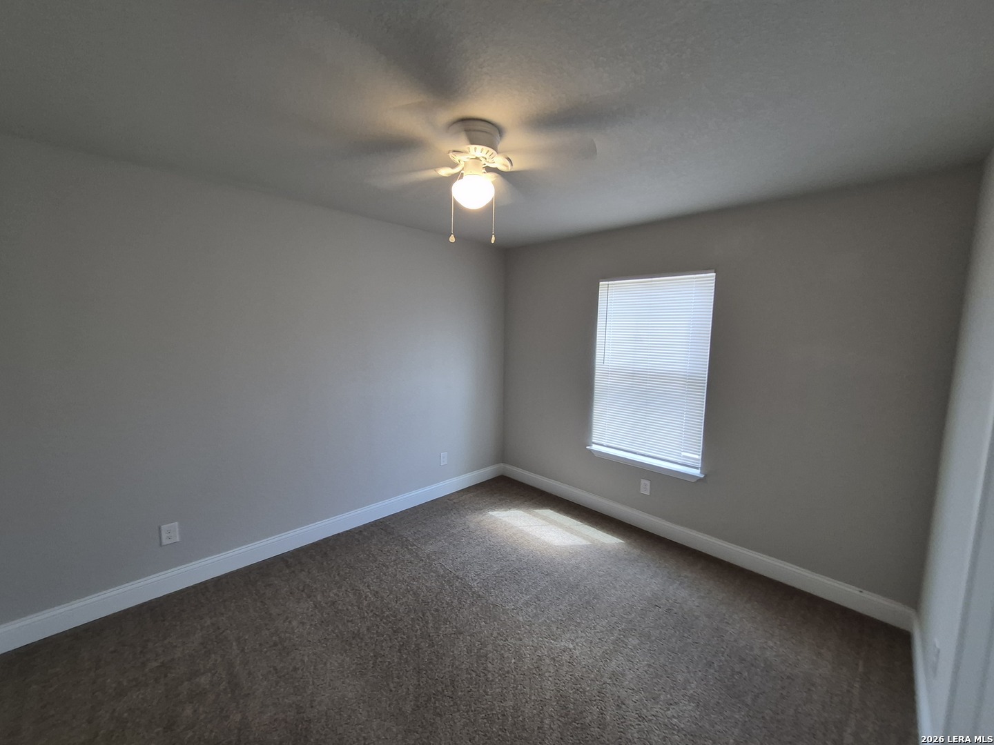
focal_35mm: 13
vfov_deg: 89.9
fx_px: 373
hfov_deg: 106.2
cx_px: 497
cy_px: 372
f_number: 2.2
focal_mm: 1.74
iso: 160
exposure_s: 1/60
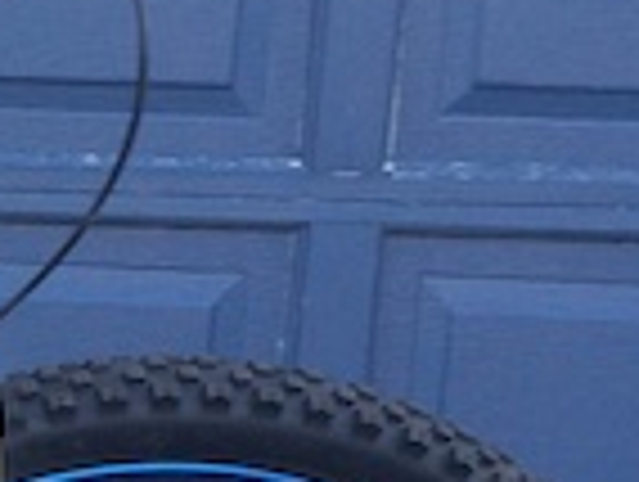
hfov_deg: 10.7
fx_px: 3014
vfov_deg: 9.1
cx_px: -760
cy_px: 419
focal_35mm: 163
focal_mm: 4.15
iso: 40
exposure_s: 1/60
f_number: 2.2
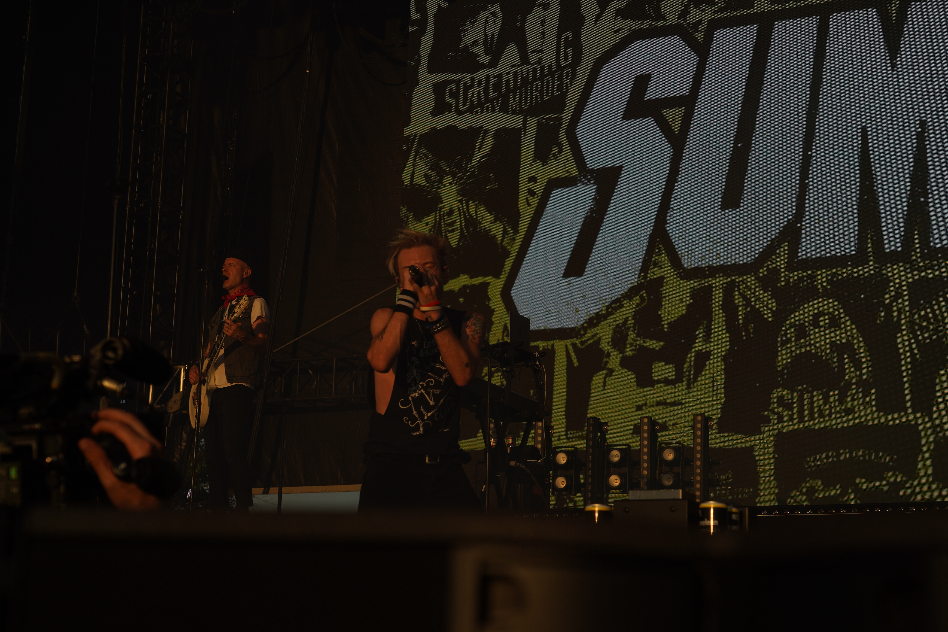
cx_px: 474
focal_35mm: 63
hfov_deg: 31.9
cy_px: 316
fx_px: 1659
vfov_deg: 21.6
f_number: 8
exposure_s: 1/640
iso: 100
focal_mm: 63
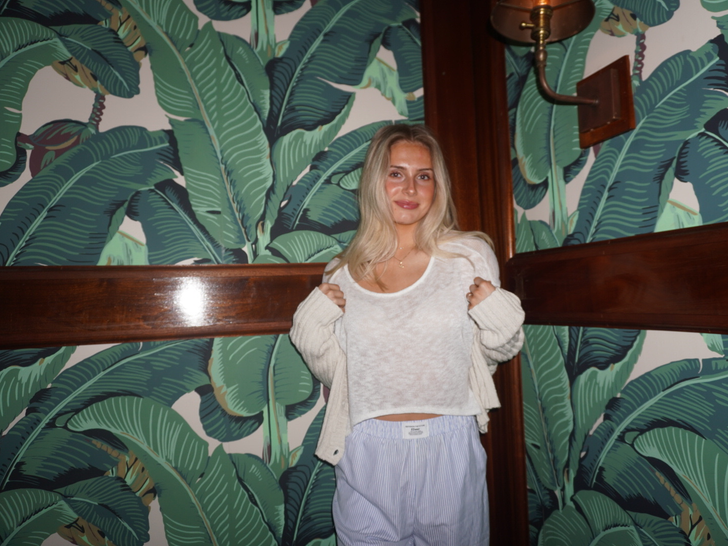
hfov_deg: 67.3
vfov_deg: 53.1
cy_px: 274
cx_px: 376
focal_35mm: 26
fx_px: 547
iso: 100
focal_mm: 16
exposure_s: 1/160
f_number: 3.5
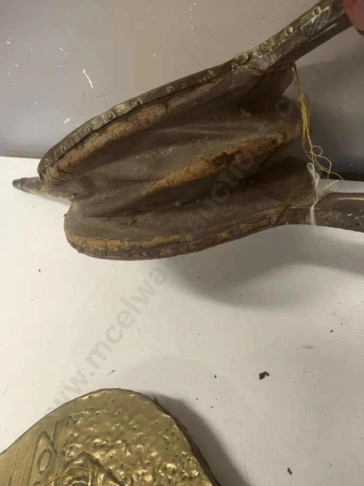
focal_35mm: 28
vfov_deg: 63.4
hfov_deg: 49.7
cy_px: 243
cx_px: 182
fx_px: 393
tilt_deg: -46.0
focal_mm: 3.99
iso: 80
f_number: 1.8
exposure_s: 1/50
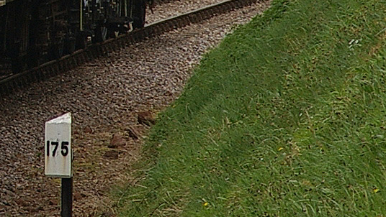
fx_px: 9004
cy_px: -93
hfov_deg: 2.5
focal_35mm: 879
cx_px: -174
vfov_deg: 1.4
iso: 200
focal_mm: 125
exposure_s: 1/250
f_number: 8
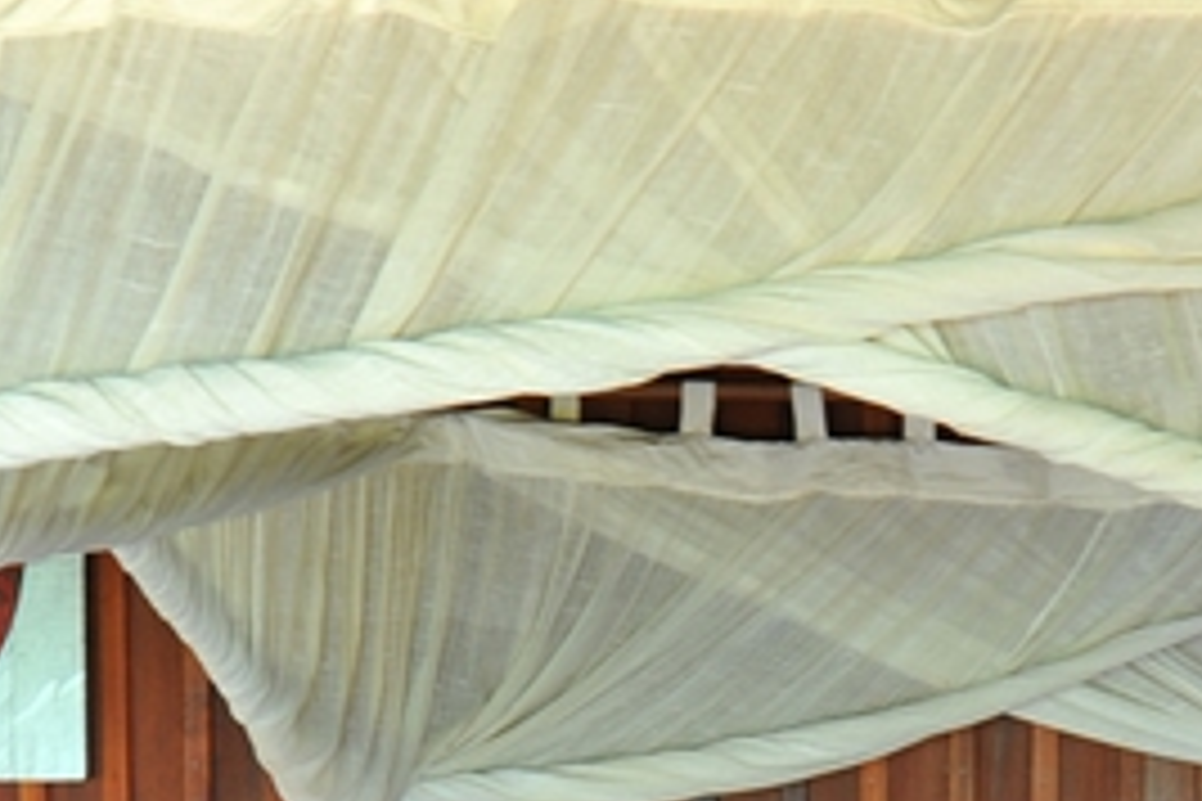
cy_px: 1208
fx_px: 2704
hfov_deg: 24.3
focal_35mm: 81
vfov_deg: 15.5
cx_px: 1094
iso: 200
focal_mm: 18
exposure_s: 1/3
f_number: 10
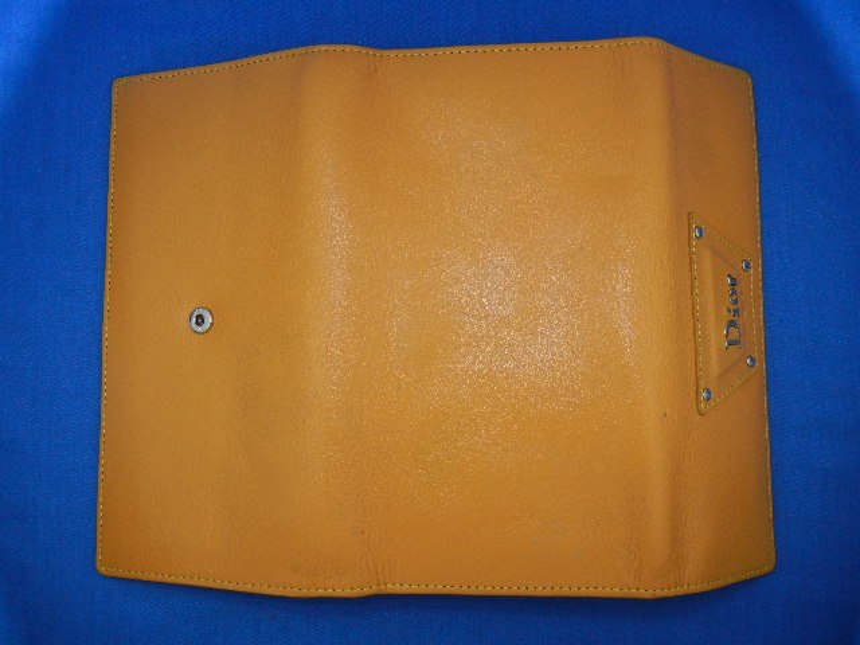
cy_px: 322
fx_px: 745
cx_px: 430
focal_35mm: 30
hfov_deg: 60.0
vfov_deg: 46.8
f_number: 3.5
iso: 200
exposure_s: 1/30.2
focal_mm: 5.4
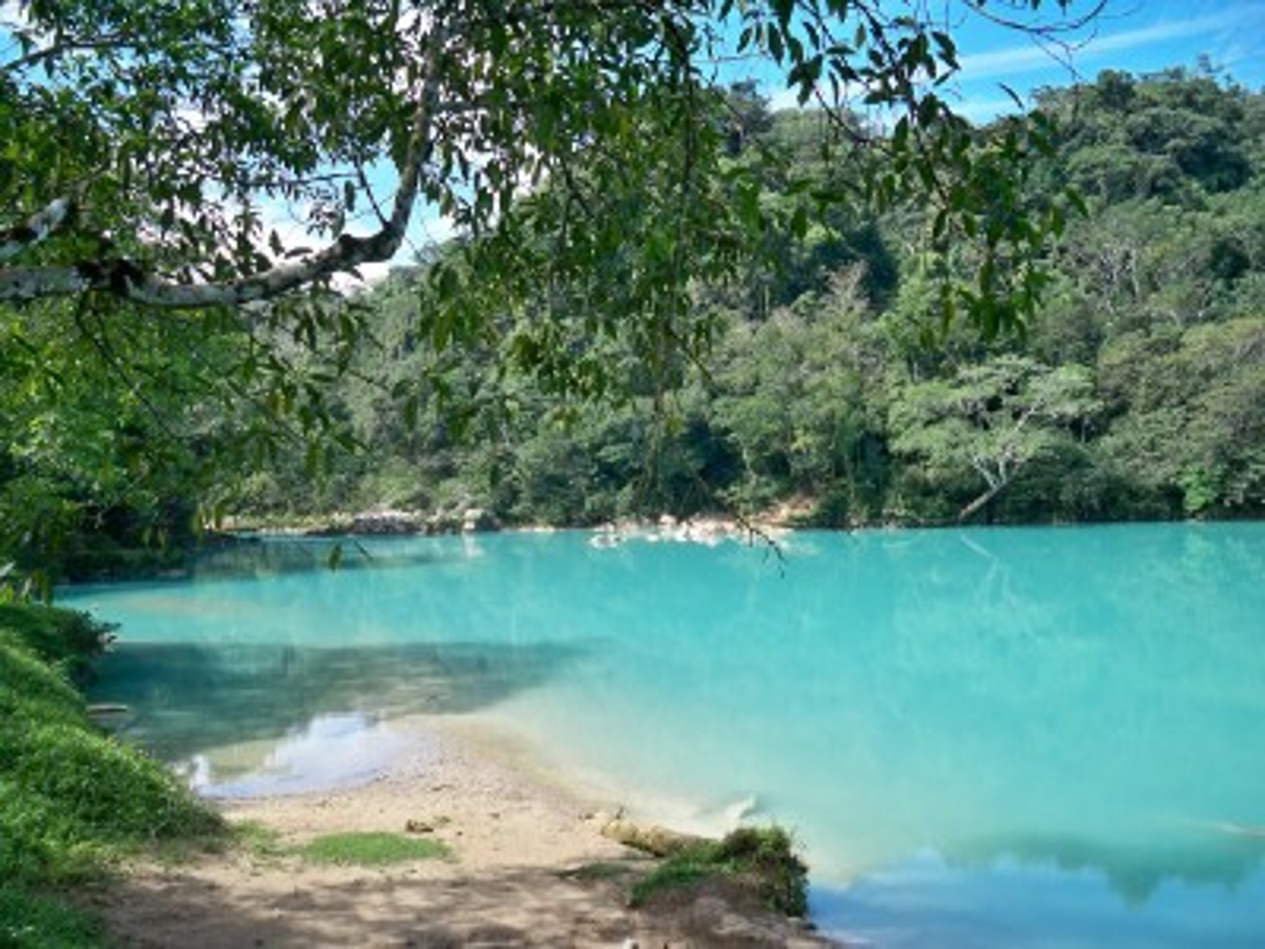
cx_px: 632
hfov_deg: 52.6
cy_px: 474
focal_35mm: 35
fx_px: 1279
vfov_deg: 40.7
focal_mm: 6.3
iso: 64
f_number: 3.1
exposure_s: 1/320
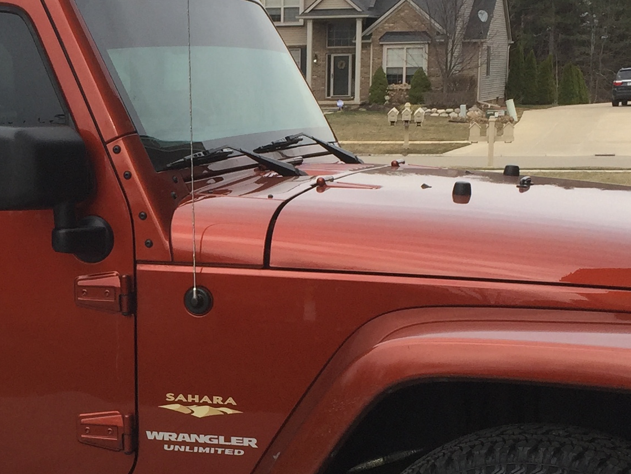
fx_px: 1513
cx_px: 104
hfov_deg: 23.1
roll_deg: -0.8
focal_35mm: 83
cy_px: 394
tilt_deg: -11.0
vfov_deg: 17.6
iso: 32
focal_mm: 4.15
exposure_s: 1/507
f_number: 2.2
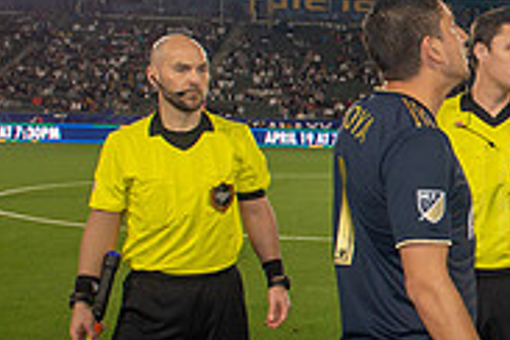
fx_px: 1077
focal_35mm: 76
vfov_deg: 17.9
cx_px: 683
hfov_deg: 23.3
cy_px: 188
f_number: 7.1
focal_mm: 24
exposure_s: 1/200
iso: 640
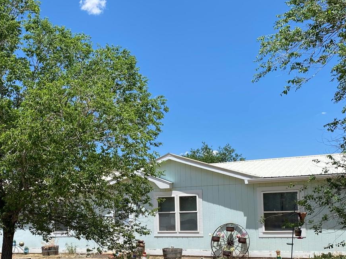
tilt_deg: +4.7
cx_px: 130
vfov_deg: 29.8
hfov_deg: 39.4
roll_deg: -1.0
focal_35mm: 48
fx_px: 480
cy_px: 190
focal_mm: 4.25
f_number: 1.8
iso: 32
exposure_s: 1/3300
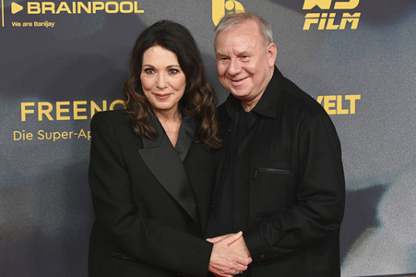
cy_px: 138
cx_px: 208
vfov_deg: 16.8
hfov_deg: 25.1
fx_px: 935
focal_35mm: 81
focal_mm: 81
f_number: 6.3
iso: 800
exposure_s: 1/160
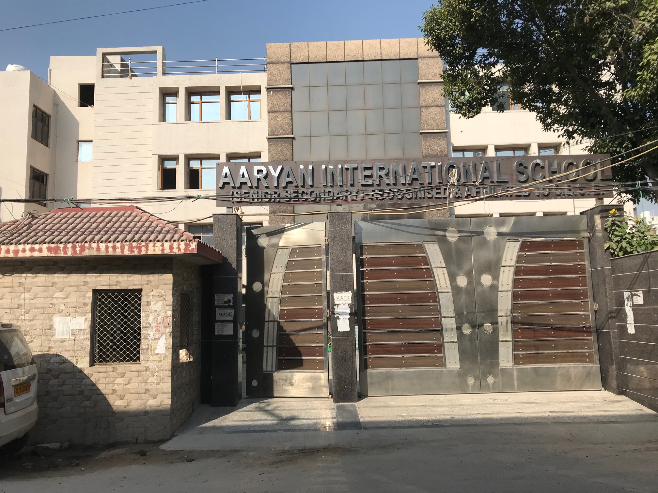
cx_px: 329
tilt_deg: +8.0
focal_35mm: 28
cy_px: 246
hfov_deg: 63.4
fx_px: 532
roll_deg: +1.3
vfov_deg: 49.7
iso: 20
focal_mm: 3.99
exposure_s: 1/2740
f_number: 1.8
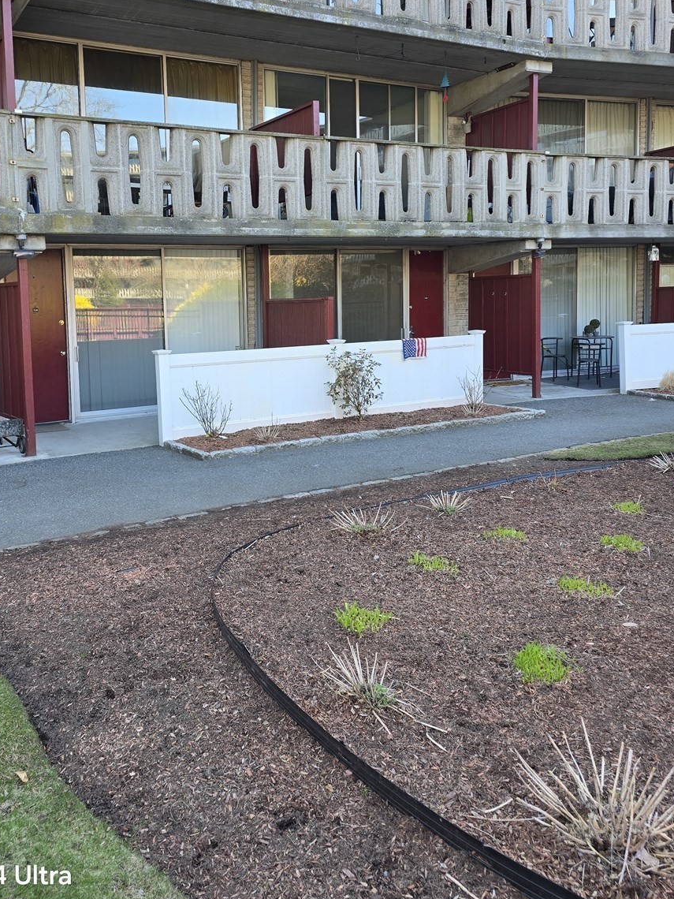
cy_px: 338
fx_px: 805
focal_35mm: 31
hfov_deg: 45.2
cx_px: 266
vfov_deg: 57.6
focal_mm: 6.3
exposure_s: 1/180
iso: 32
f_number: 1.7
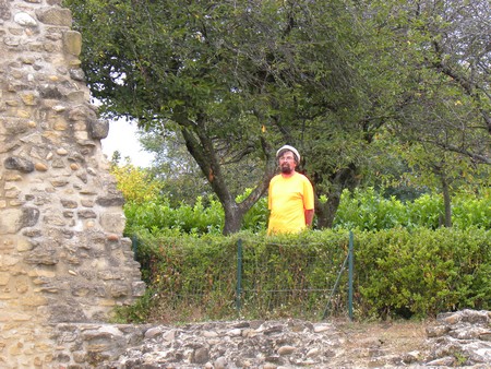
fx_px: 2611
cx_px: 246
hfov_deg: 10.7
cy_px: 184
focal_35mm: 184
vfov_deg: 8.1
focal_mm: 32.7
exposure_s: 1/23.3
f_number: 4.5
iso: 64
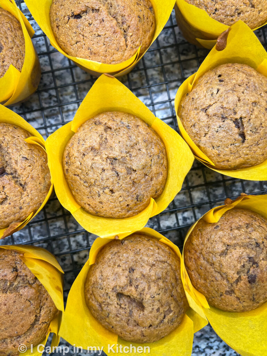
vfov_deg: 67.3
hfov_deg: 53.1
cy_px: 178
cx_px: 134
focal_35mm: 26
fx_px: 267
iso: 100
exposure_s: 1/120
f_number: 1.5
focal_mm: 5.7
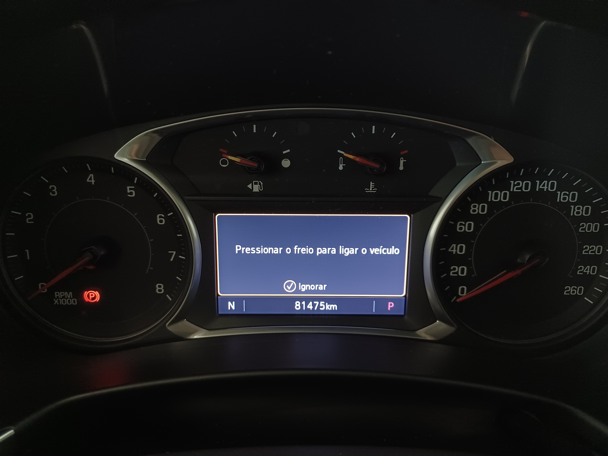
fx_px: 439
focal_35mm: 25
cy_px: 228
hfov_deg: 69.4
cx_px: 304
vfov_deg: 54.9
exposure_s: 1/30
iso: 320
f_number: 1.8
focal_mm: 4.6
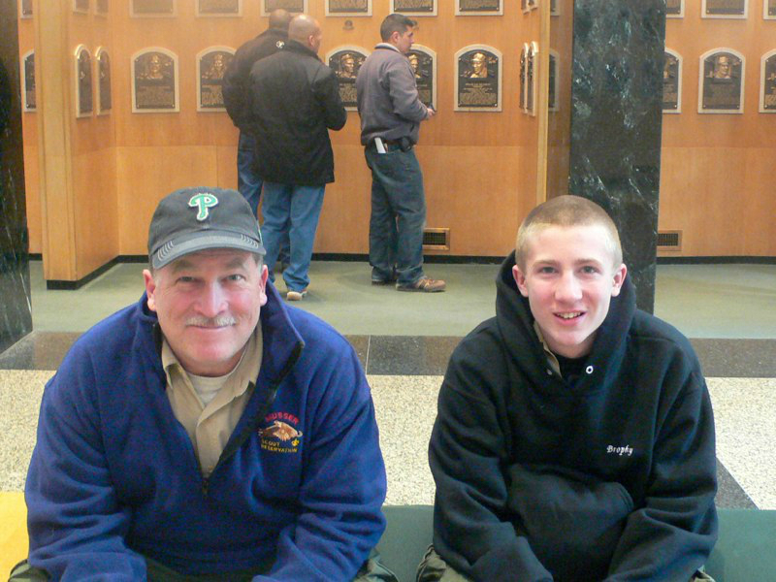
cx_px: 388
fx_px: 1121
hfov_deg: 38.2
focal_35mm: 50
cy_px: 291
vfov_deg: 29.1
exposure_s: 1/6
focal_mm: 6.7
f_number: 2.8
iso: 200
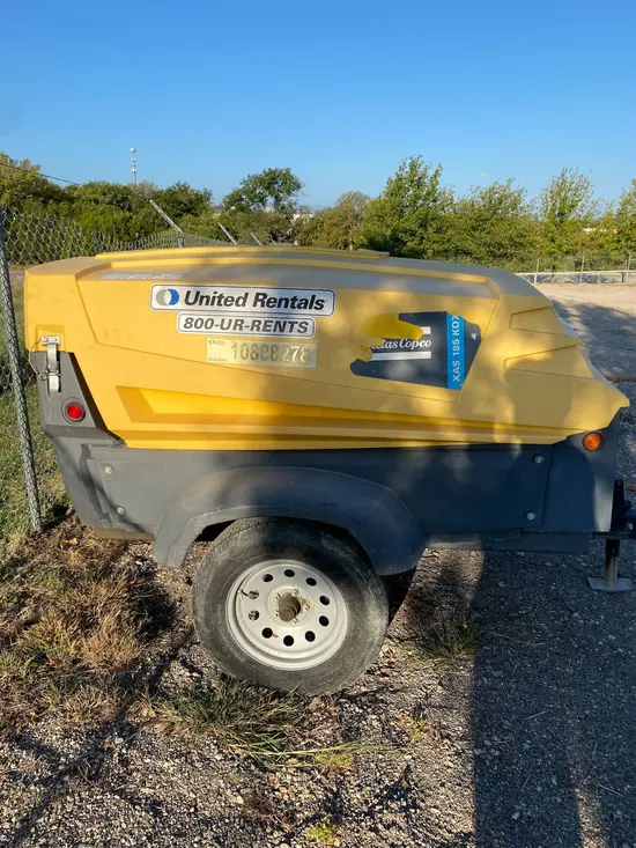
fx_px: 637
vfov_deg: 67.3
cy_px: 424
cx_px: 318
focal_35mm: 26
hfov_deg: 53.1
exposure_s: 1/2463
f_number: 1.8
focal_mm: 4.25
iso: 32
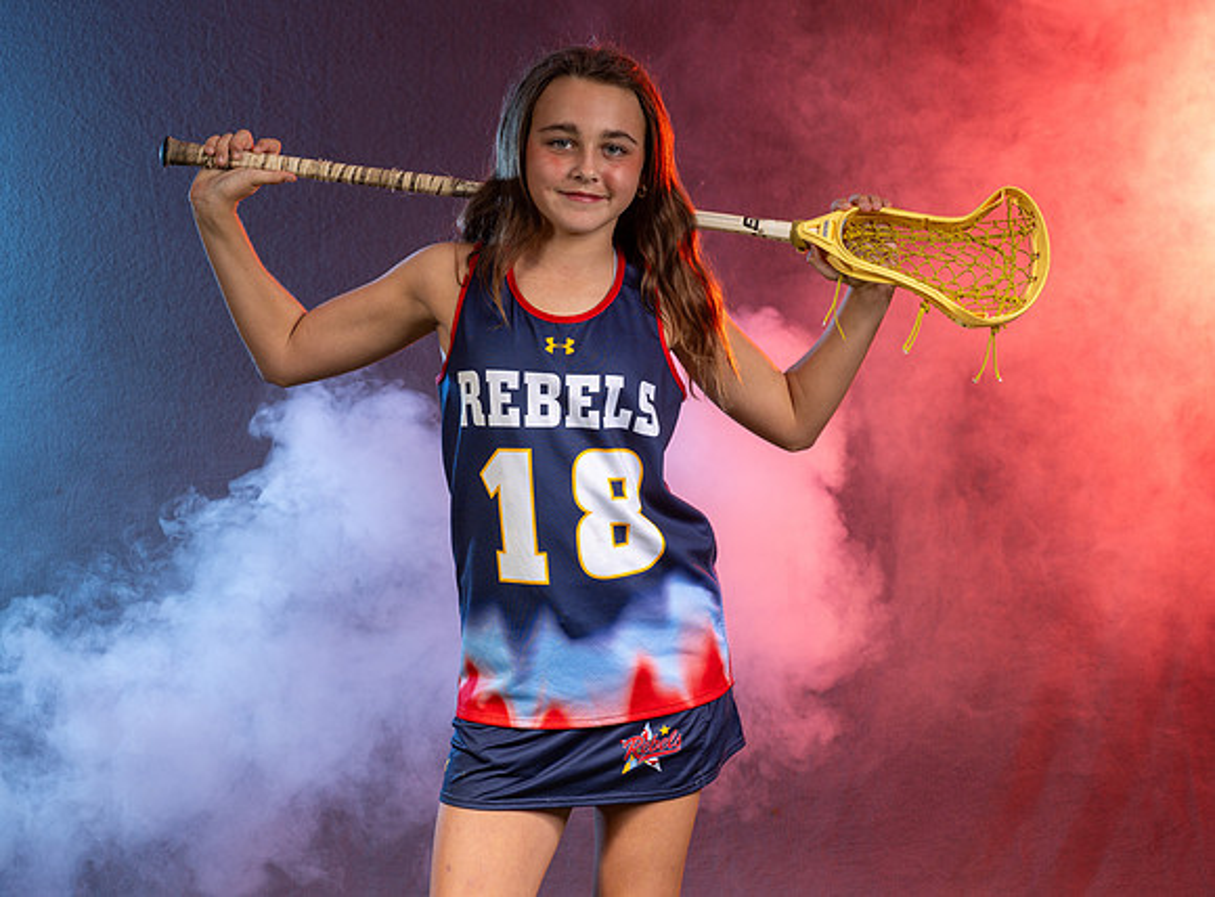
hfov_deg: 16.0
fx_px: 4313
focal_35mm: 124
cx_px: 575
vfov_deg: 11.9
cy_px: 450
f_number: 8
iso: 64
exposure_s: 1/200
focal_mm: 115
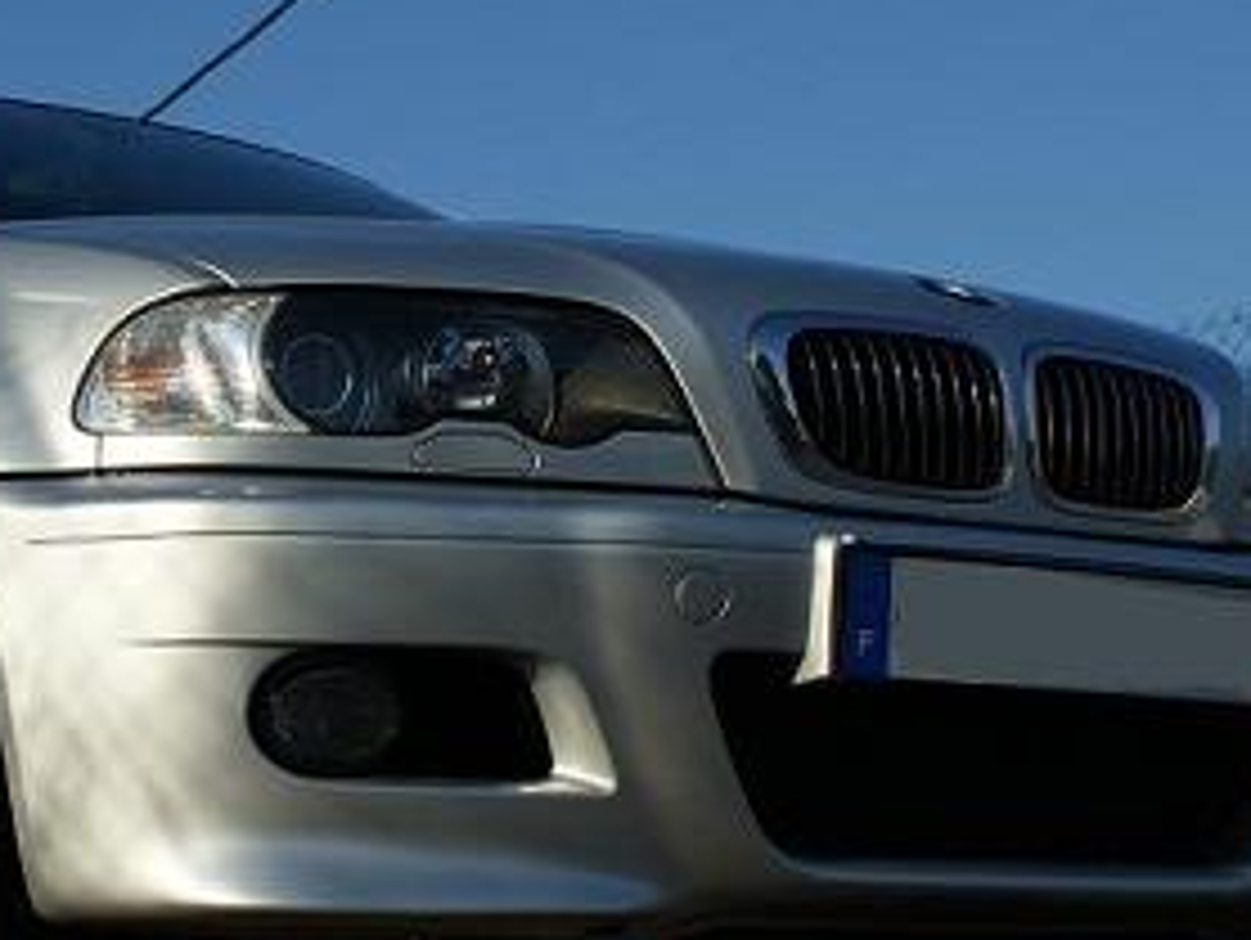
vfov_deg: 17.6
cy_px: 445
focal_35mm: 84
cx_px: 232
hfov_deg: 22.9
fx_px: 3038
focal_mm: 28
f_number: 5.6
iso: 100
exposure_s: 1/800
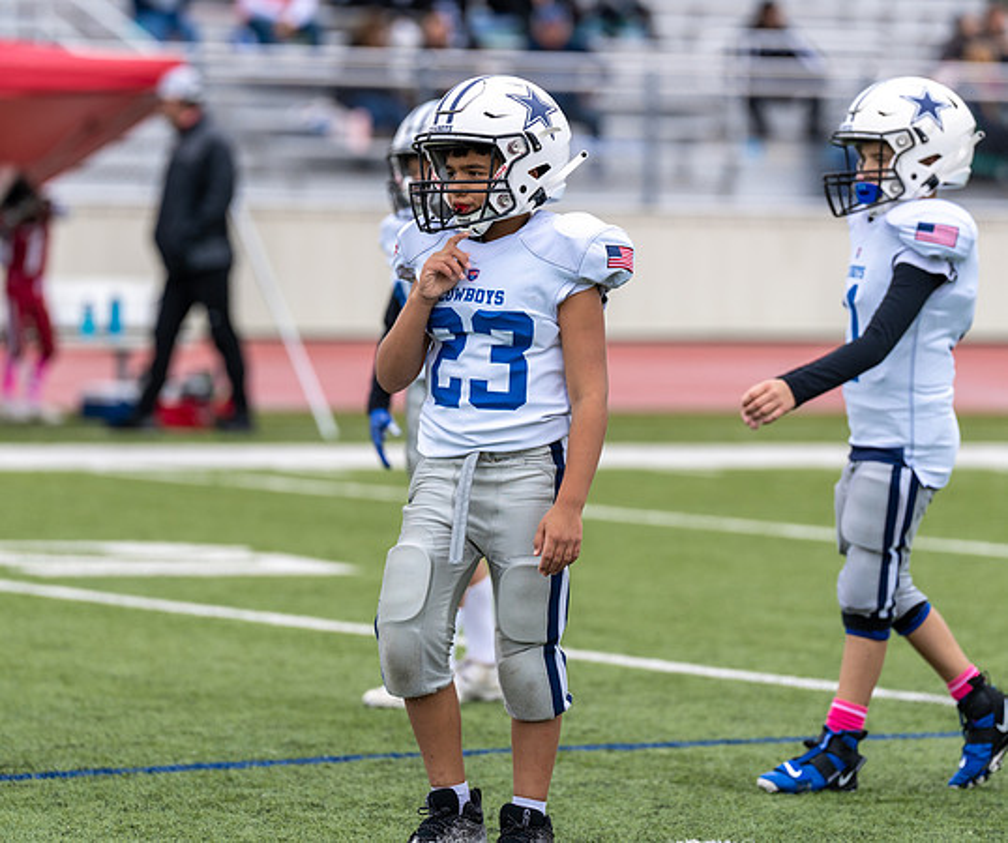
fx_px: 7845
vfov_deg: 6.2
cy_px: 372
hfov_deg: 7.4
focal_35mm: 258
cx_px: 467
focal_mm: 200
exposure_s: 1/1250
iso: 250
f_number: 3.5
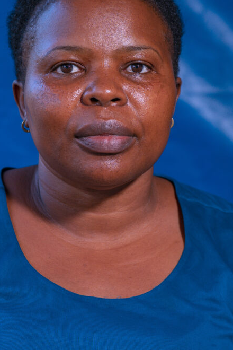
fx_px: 1912
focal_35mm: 197
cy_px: 155
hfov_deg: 7.0
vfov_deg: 10.4
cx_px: 108
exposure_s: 1/200
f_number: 3.5
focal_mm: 85
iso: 160
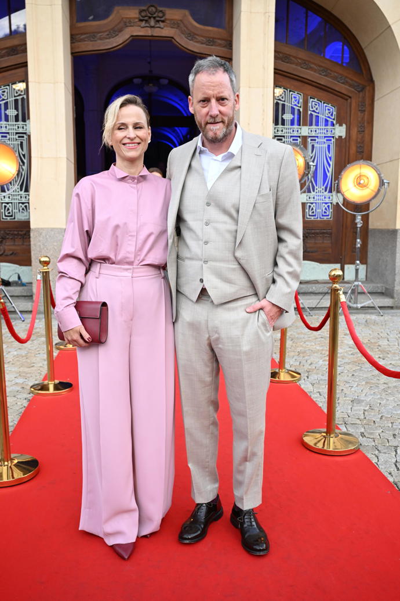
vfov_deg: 56.5
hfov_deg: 39.4
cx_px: 200
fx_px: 558
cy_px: 300
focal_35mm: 34
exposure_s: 1/250
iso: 1000
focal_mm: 33.5
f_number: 5
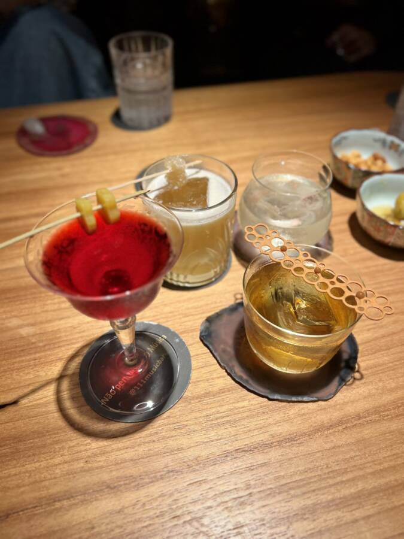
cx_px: 202
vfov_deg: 67.3
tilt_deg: -46.7
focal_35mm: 26
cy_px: 270
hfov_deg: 53.1
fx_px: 405
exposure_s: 1/60
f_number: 1.5
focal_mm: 5.7
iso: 64
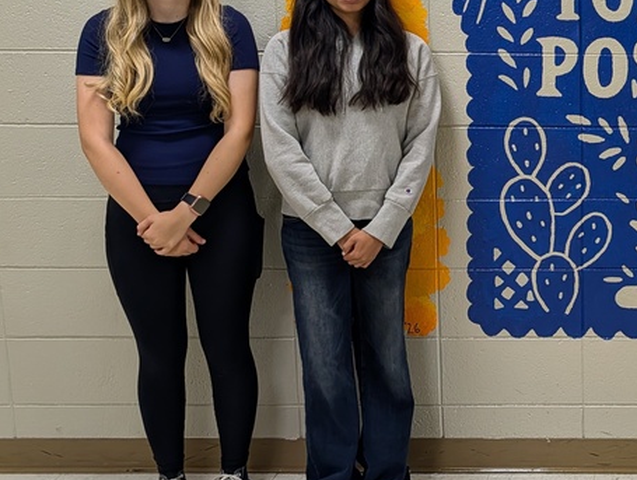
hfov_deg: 32.0
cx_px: 671
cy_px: 75
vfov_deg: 26.5
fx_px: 996
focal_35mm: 54
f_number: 1.68
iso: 374
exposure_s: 1/120
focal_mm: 6.9
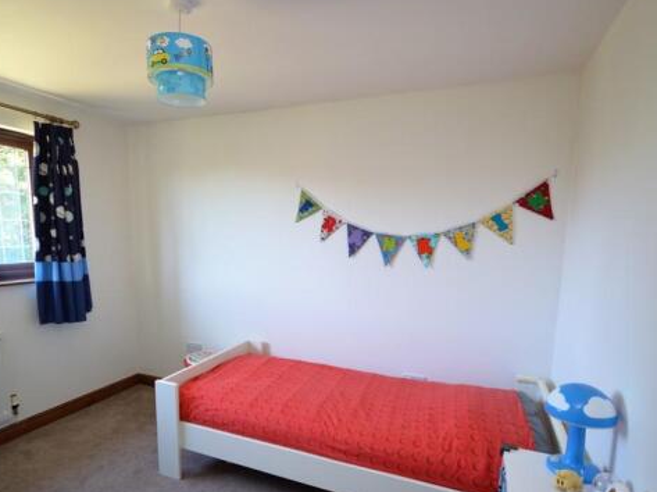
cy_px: 290
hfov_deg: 81.6
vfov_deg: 65.4
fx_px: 379
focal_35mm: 20
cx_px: 301
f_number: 4
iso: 720
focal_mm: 10
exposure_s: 1/60
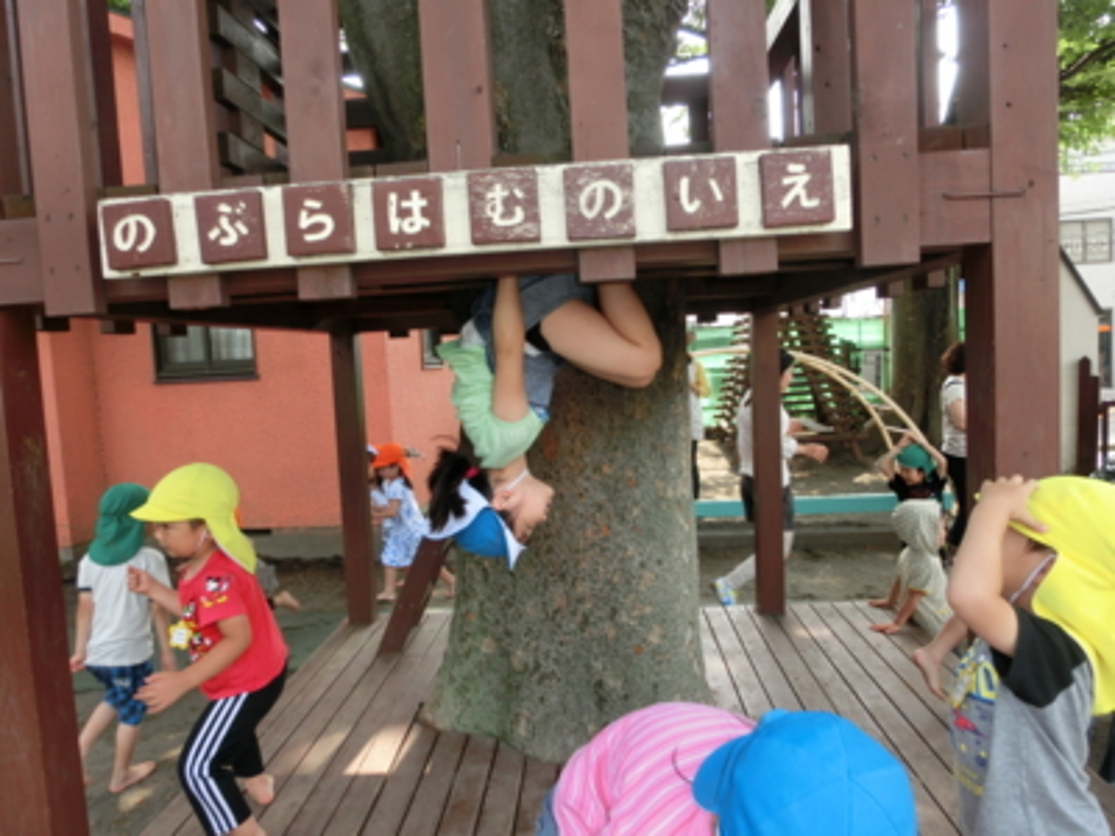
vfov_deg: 56.8
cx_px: 558
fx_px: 773
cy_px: 418
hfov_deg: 71.6
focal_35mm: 24
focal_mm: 4.24
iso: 80
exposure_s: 1/160
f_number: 3
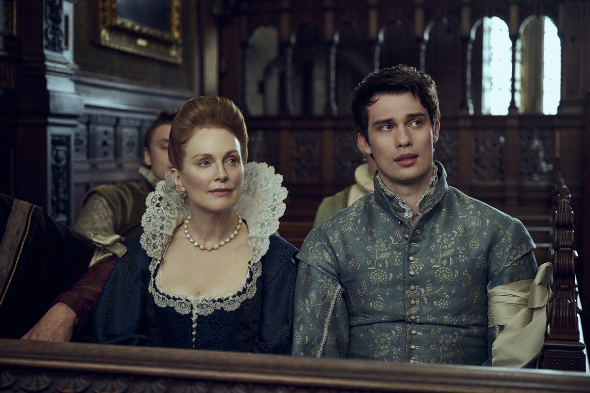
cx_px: 295
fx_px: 950
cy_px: 196
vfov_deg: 23.4
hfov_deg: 34.5
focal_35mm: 58
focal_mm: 58
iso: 4000
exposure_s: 1/160
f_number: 3.5
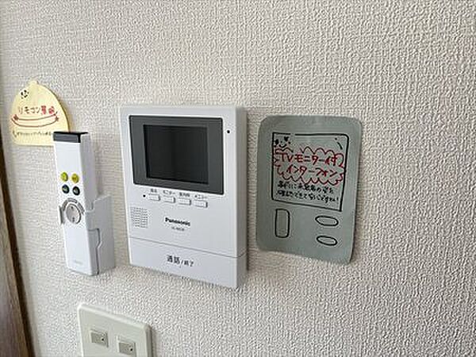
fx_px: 358
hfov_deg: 67.3
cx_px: 238
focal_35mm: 26
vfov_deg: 53.1
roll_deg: -1.0
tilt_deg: -13.6
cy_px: 178
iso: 40
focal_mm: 5.1
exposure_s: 1/100
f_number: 1.6
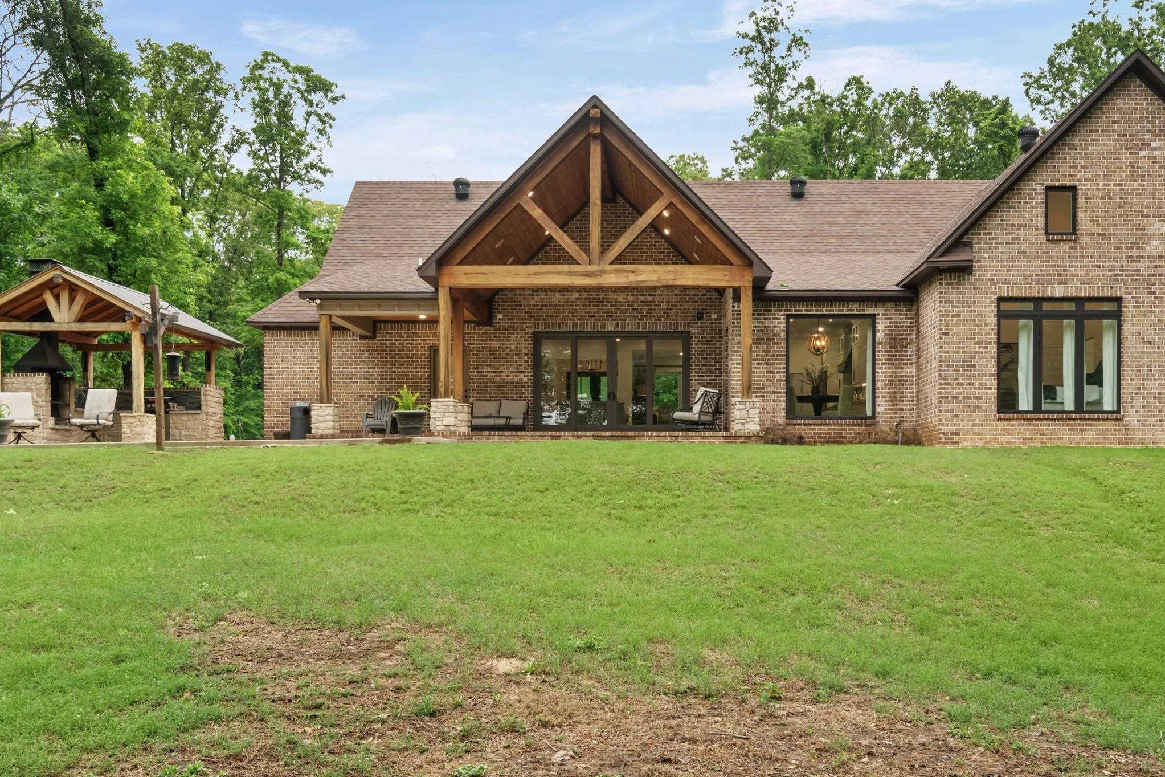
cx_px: 671
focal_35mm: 33
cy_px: 460
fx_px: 1068
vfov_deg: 39.8
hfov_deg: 57.0
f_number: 9
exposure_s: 1/15
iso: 250
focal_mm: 18
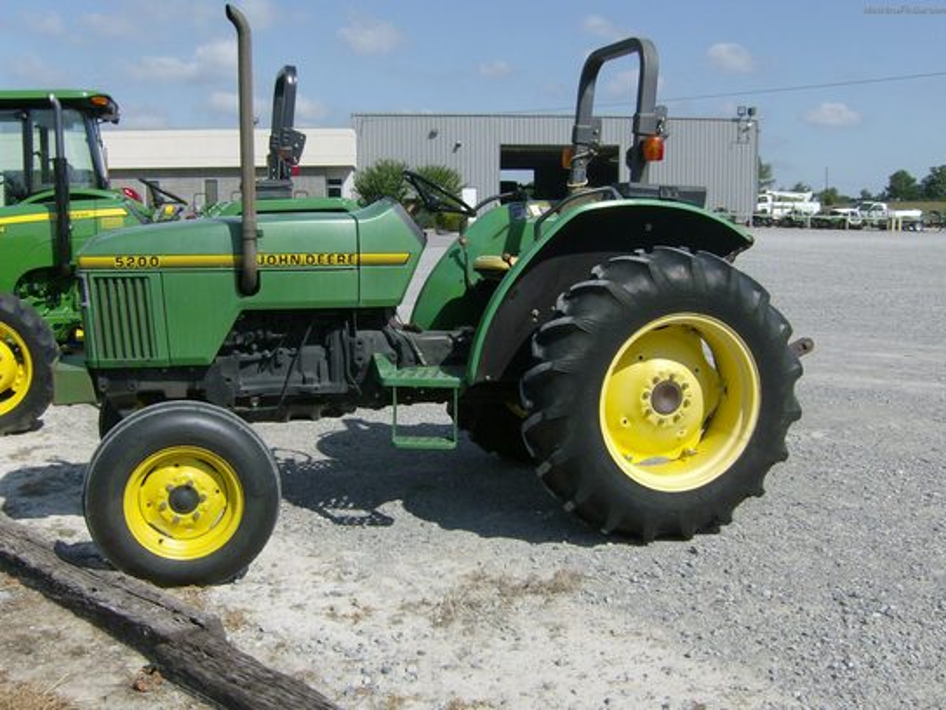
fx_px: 984
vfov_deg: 39.7
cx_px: 473
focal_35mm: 36
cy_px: 355
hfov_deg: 51.4
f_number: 4.7
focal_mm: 6
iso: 100
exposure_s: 1/1032
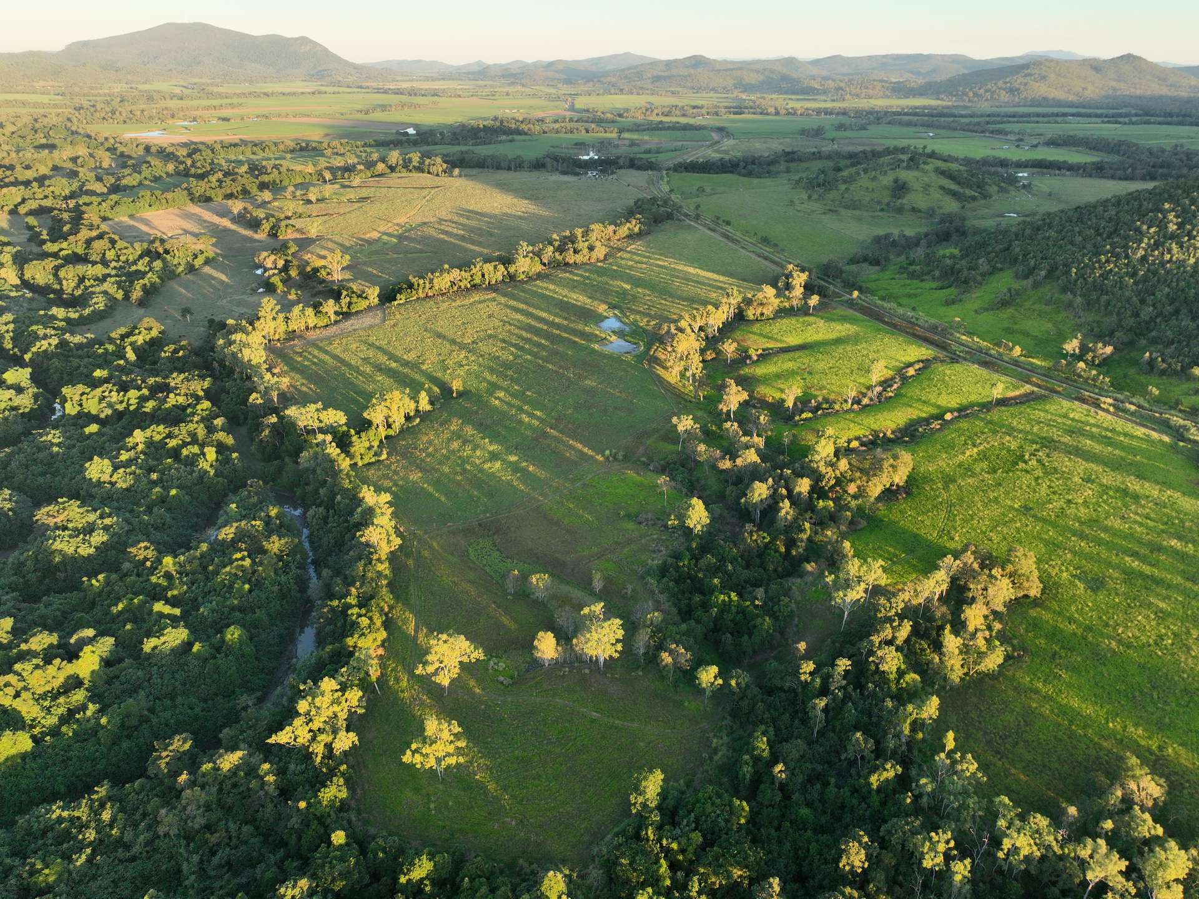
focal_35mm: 24
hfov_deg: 71.6
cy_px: 450
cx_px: 600
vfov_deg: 56.8
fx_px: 831
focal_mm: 12.29
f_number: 2.8
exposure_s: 1/400
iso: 280
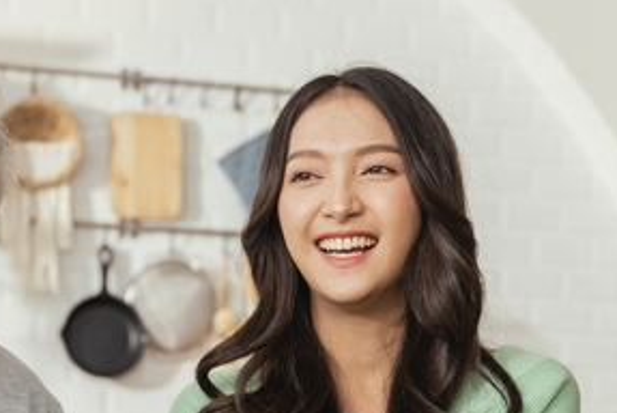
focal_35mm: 107
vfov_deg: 12.7
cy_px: 371
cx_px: 43
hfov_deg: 18.7
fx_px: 1836
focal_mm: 48
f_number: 2.8
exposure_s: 1/640
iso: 640
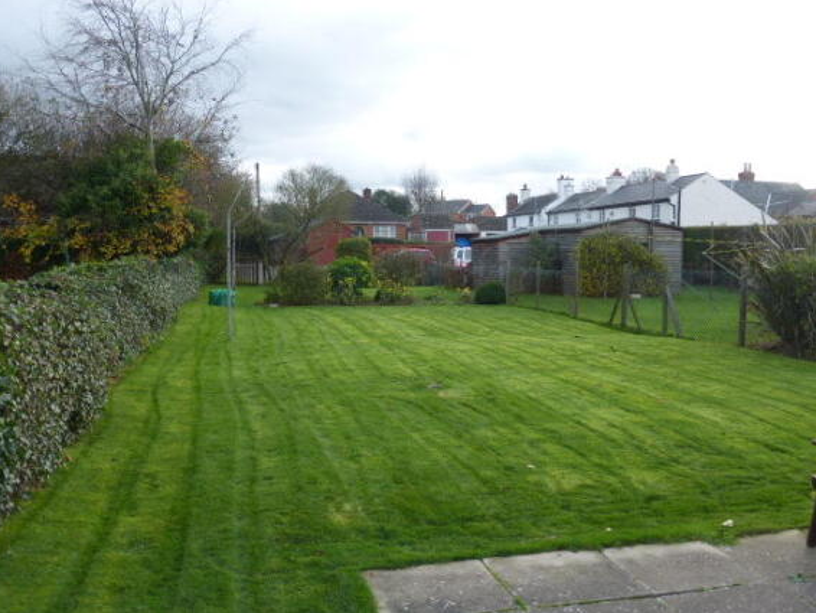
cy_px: 299
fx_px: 825
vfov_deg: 40.7
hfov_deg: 52.6
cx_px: 407
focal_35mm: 35
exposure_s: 1/125
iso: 100
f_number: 3.7
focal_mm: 6.1
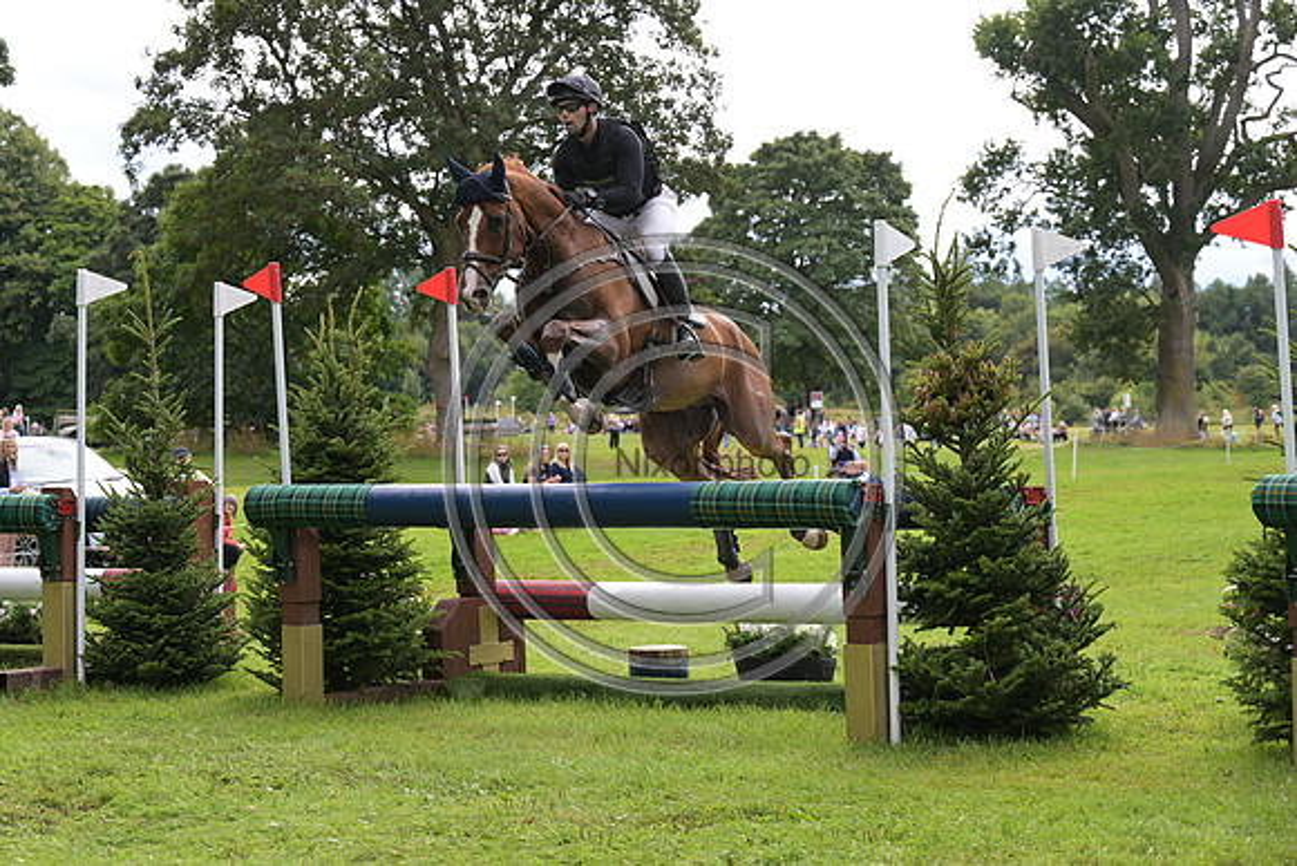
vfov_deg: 15.9
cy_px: 433
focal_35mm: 86
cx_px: 648
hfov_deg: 23.6
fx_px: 3099
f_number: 5.6
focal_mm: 86
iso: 1100
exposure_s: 1/1250
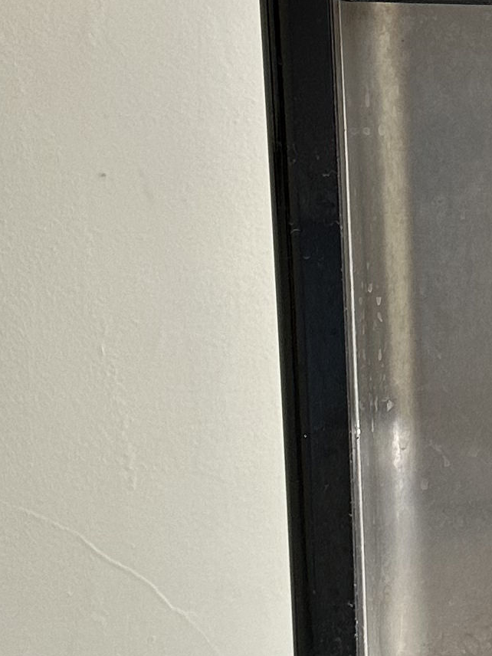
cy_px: 408
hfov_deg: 12.3
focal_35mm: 113
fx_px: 2141
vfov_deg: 17.4
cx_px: 796
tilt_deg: -20.7
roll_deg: -1.9
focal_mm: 6.86
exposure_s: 1/121
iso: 160
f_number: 1.78
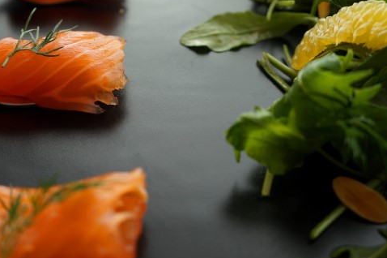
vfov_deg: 27.4
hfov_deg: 40.3
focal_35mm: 49
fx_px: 526
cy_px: 108
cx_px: 162
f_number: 4
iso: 100
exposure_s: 1/160
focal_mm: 26
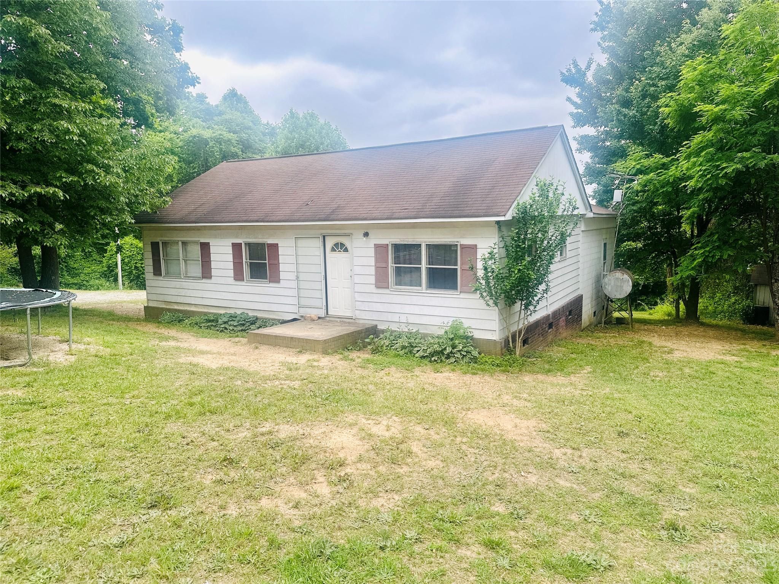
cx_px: 390
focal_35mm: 24
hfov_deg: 71.6
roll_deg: +1.0
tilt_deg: -7.3
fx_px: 540
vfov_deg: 56.8
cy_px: 292
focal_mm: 6.86
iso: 80
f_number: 1.78
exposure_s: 1/377
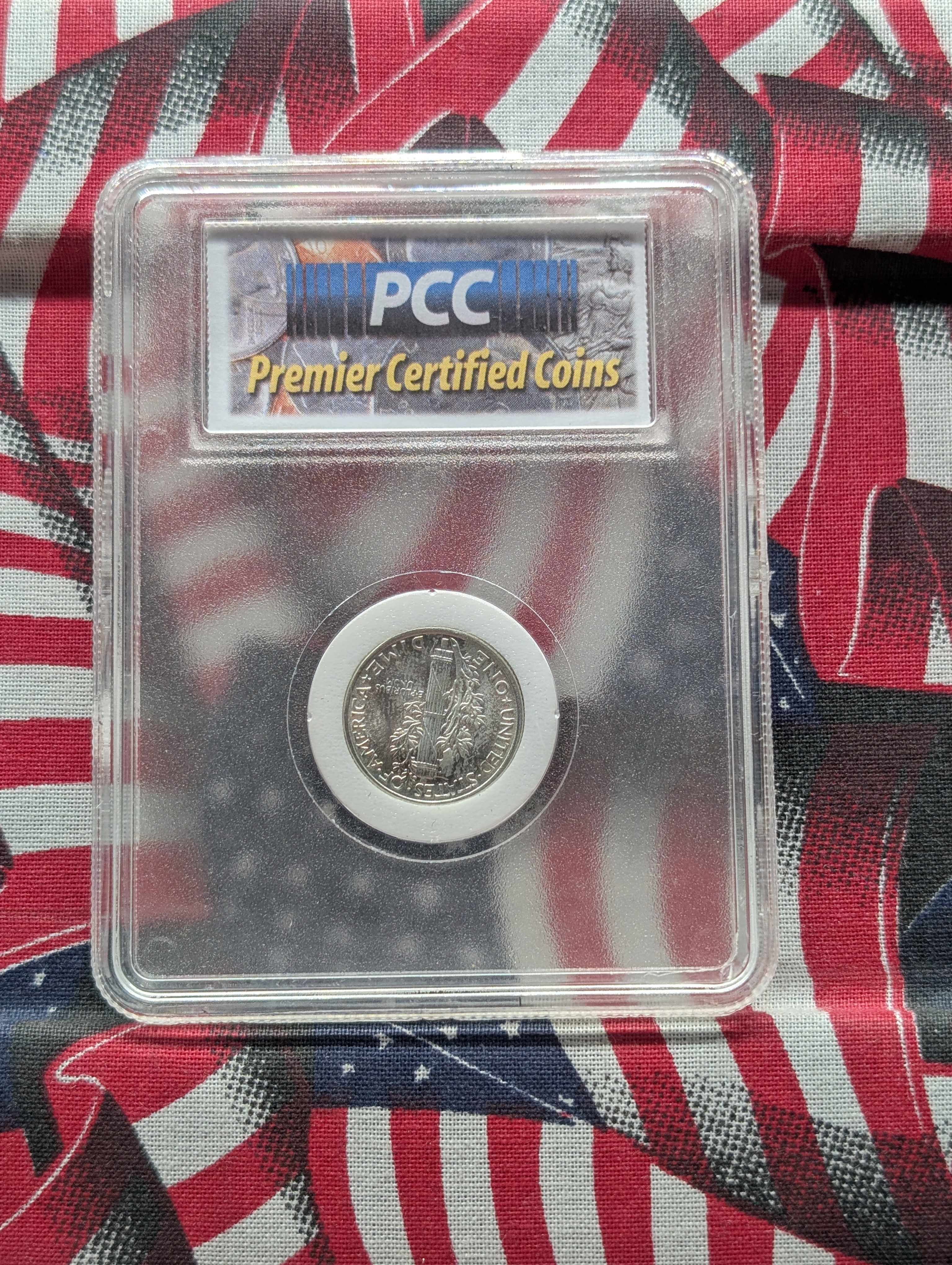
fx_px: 1792
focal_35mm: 49
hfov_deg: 29.7
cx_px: 476
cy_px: 632
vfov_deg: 38.9
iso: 29
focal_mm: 6.9
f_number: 1.68
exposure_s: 1/65
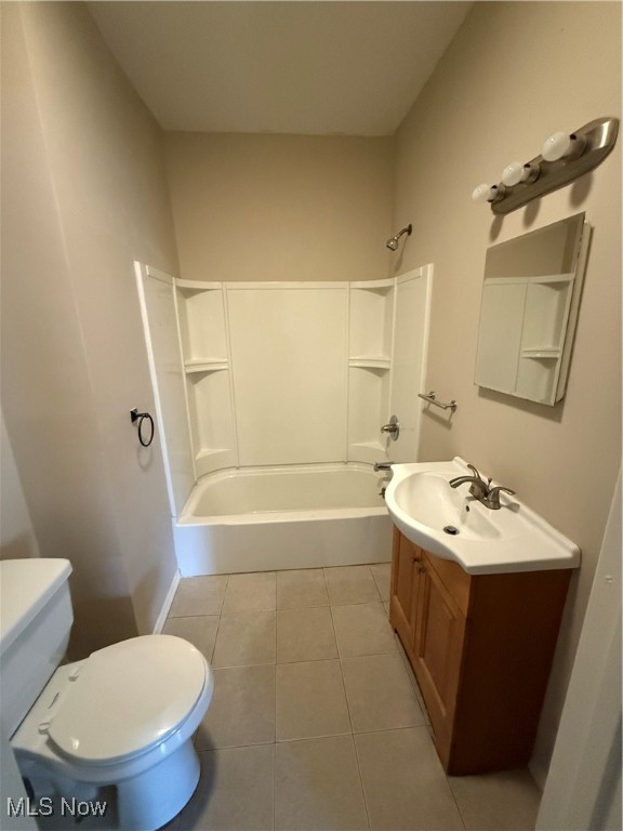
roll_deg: +0.7
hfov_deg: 85.7
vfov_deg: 102.1
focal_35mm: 14
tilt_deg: -14.0
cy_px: 416
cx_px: 312
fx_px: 336
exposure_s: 1/60
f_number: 2.2
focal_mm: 2.22
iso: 1000
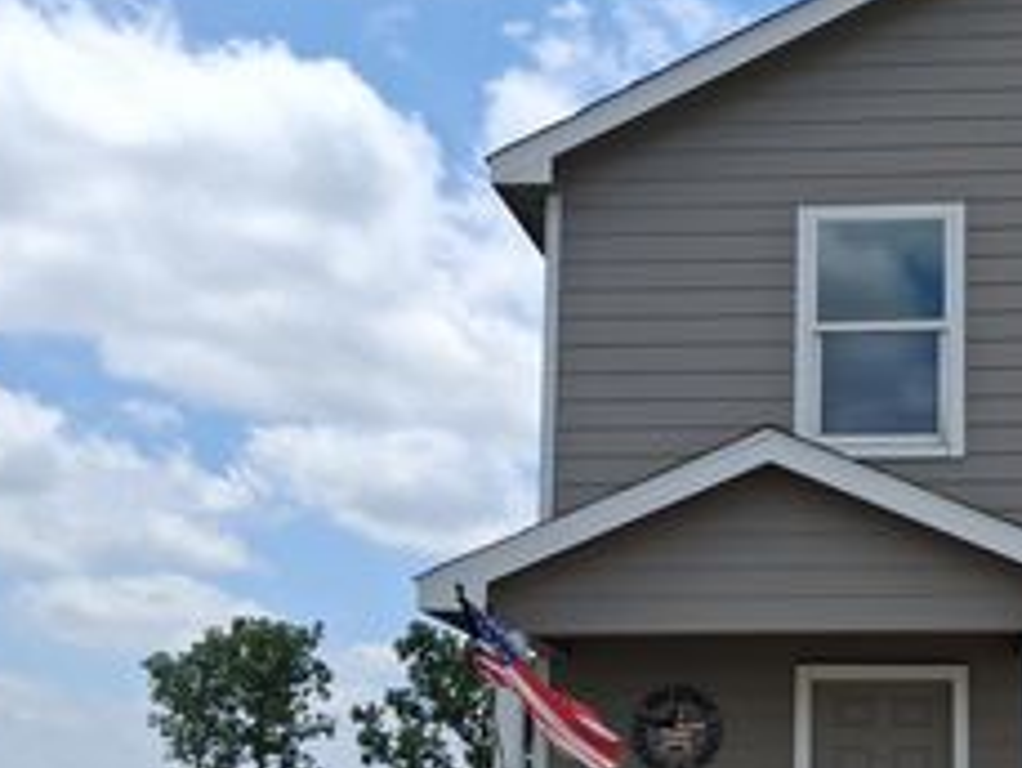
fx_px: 1743
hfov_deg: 31.7
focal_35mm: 59
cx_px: 835
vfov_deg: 24.6
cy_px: 556
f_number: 1.8
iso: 25
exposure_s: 1/850
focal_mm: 4
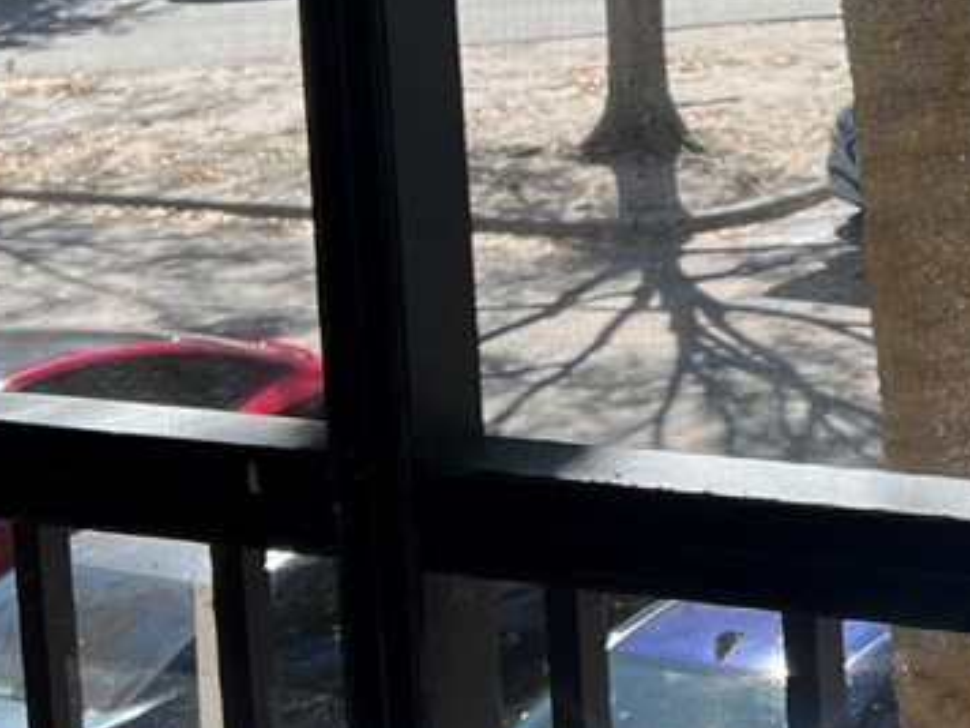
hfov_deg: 15.9
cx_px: 1270
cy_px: -87
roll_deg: +2.1
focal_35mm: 117
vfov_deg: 12.4
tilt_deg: -5.4
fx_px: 3279
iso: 50
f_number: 1.5
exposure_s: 1/1196
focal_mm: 5.7
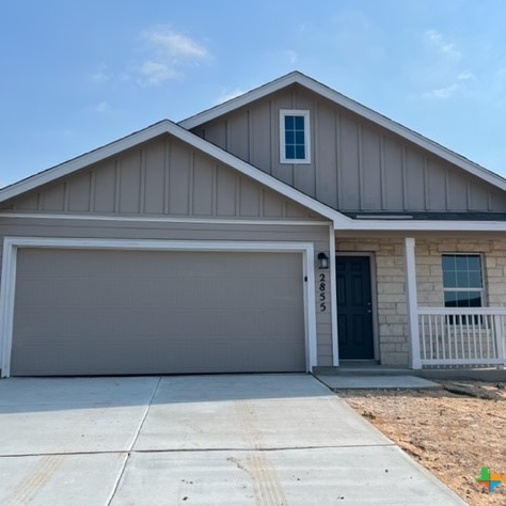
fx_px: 513
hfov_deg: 52.5
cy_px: 254
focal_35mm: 31
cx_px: 260
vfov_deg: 52.5
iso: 50
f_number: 1.5
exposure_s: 1/4630
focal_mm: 5.7
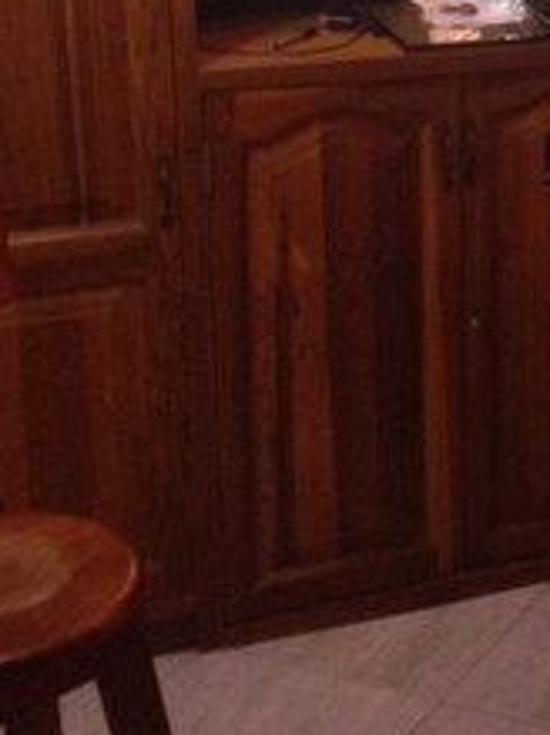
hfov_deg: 14.8
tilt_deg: -13.1
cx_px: 694
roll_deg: +0.7
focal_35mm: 96
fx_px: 2036
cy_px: 54
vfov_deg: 20.0
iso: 400
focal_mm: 4.28
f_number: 2.4
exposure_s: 1/17
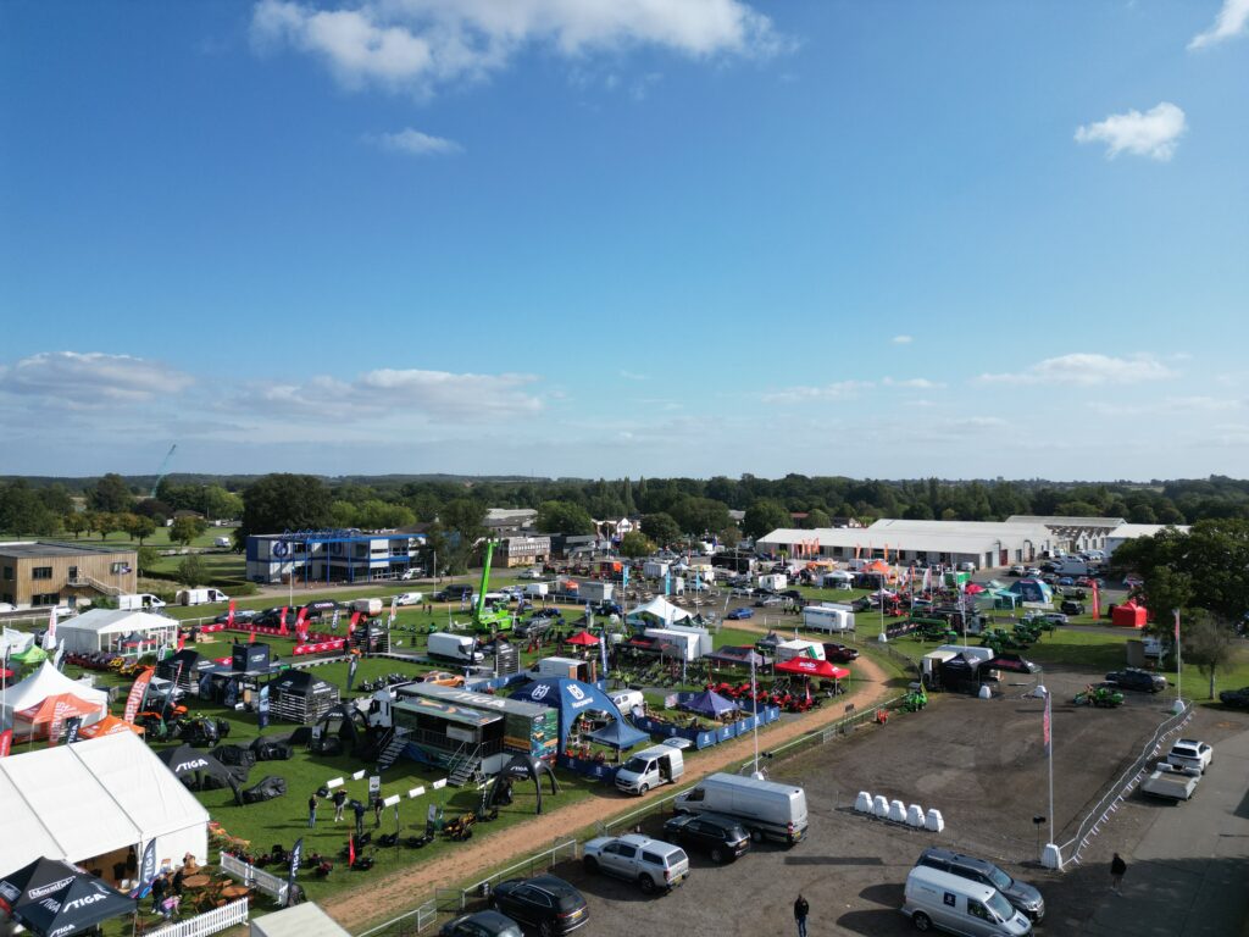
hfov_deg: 71.6
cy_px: 468
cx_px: 624
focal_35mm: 24
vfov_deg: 56.8
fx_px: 866
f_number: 1.7
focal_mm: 6.72
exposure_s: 1/4000
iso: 130
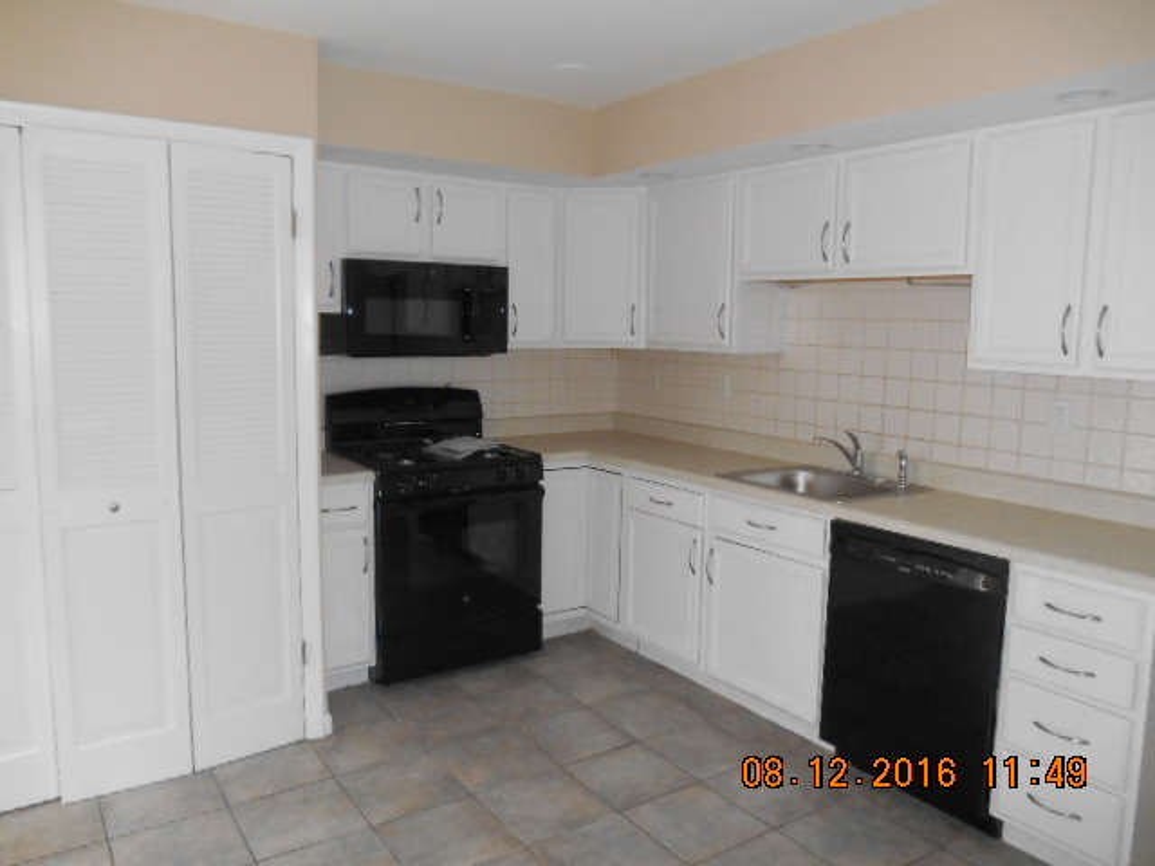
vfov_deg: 53.1
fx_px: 868
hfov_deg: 67.3
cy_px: 433
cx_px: 578
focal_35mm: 26
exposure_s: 1/25
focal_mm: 4.7
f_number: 3.4
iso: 250
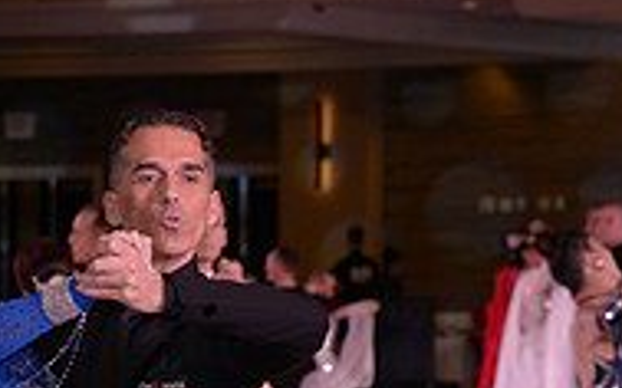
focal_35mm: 256
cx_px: 135
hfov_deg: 8.2
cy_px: 613
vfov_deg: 5.1
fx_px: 4338
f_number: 5
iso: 1250
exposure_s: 1/200
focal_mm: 82
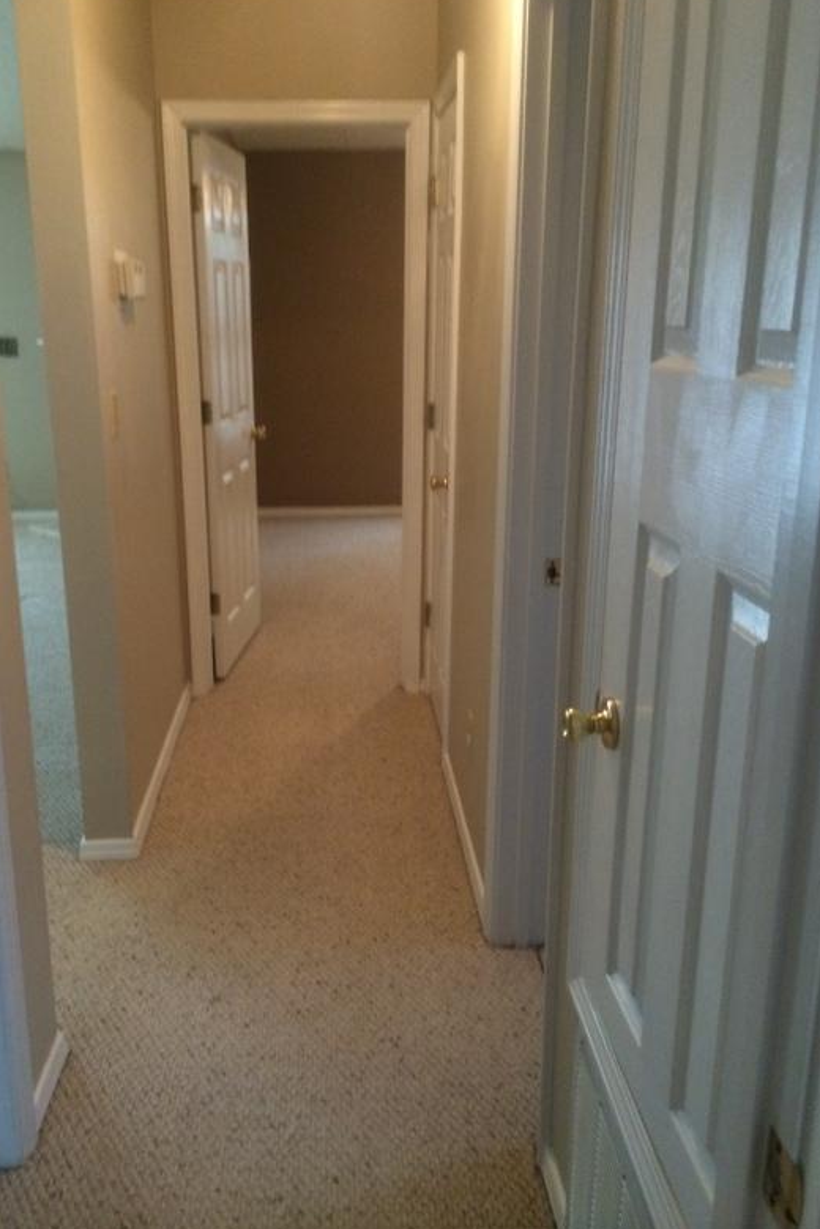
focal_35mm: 32
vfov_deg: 58.7
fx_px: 1093
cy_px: 608
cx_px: 371
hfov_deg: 41.1
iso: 320
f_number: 2.2
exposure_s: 1/17
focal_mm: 4.12
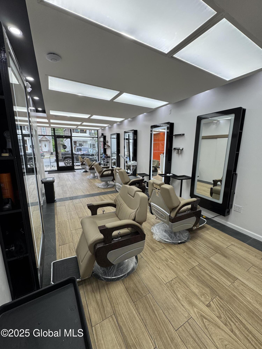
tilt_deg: -11.6
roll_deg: -0.3
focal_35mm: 14
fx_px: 141
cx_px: 131
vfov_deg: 102.1
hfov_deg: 85.7
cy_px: 174
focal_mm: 2.22
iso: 80
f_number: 2.2
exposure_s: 1/120
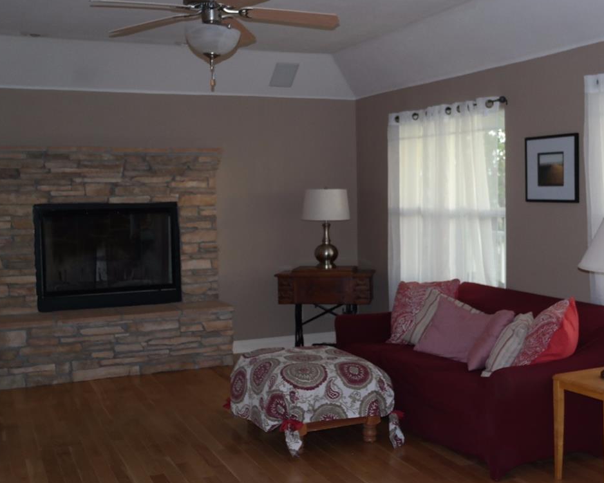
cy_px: 232
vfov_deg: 33.4
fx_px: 805
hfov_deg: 40.9
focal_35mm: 45
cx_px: 370
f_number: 3.5
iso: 400
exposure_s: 1/40
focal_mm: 20
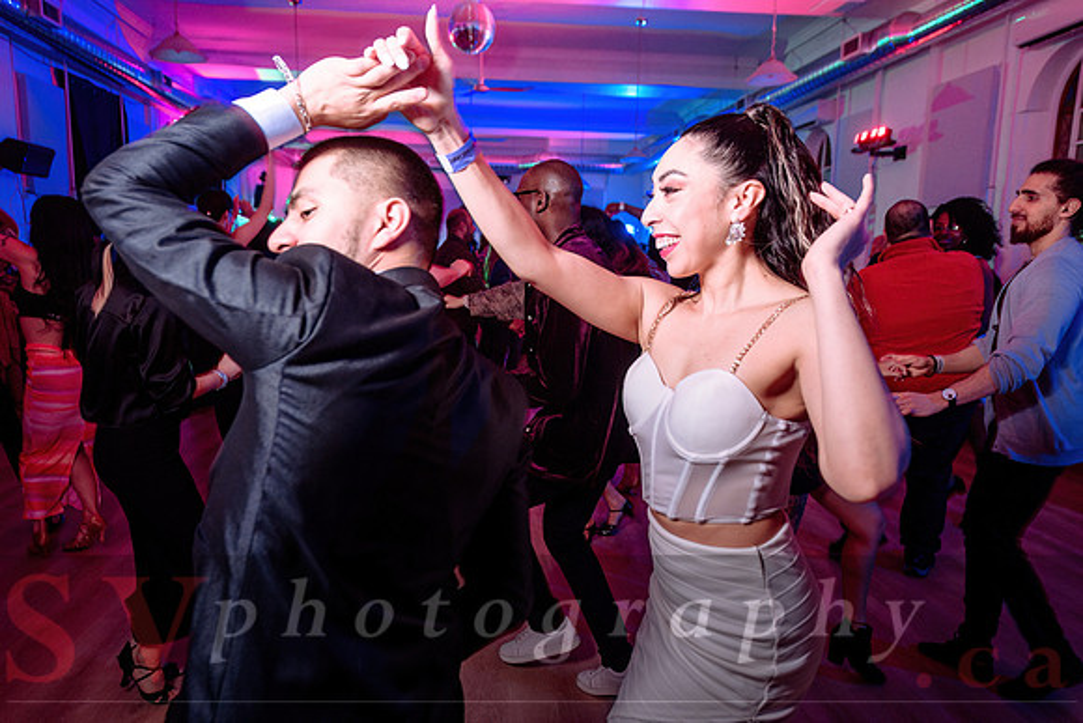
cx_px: 542
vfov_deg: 49.6
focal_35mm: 26
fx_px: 781
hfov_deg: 69.5
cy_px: 391
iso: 800
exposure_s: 1/50
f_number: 3.5
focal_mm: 24
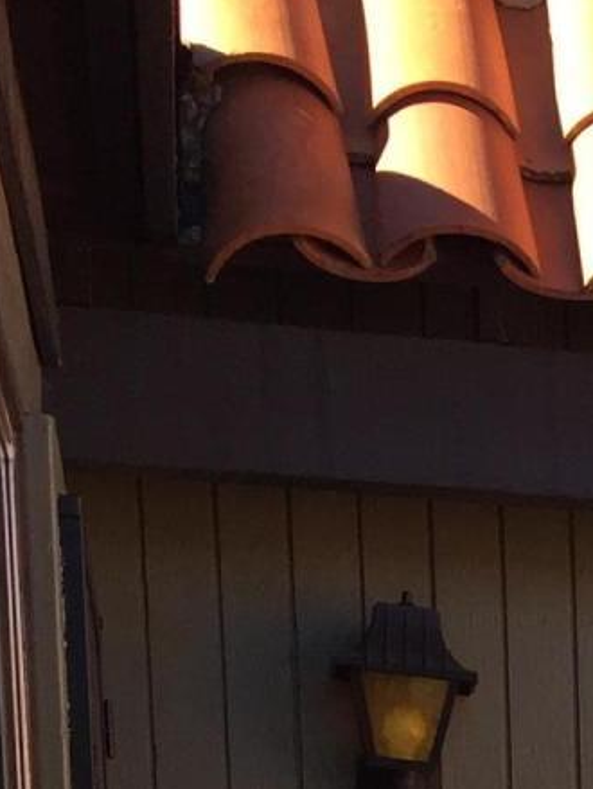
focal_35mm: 132
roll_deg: +0.1
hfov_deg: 10.4
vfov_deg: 12.9
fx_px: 3011
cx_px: 1152
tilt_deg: -6.9
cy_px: 1619
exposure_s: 1/449
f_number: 2.2
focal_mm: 4.15
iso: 32
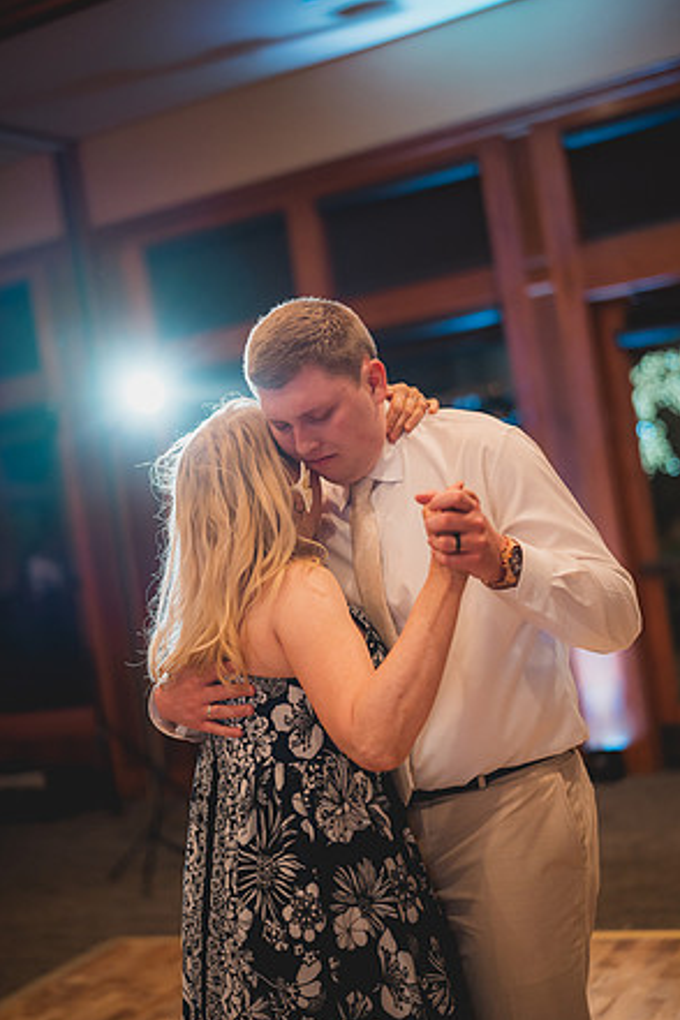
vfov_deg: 38.9
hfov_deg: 26.5
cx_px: 345
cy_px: 516
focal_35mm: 51
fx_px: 1445
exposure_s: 1/400
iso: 1250
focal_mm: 50
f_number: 1.4
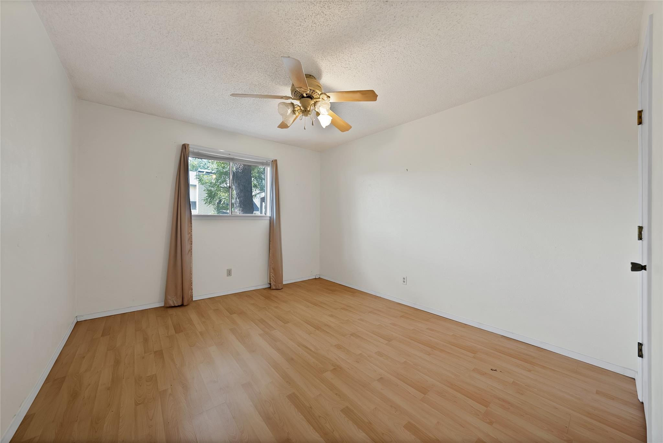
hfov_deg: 112.6
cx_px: 332
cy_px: 222
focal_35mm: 12
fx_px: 221
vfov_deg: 90.1
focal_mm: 12
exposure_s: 1/25
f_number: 4
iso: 640
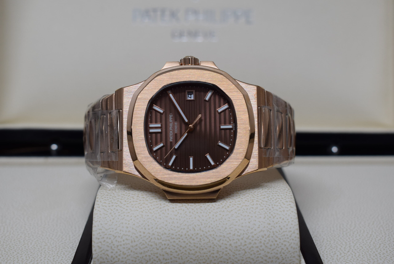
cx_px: 197
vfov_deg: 26.5
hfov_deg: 38.9
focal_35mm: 51
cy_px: 132
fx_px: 559
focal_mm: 34
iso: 400
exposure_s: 1/40
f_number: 7.1
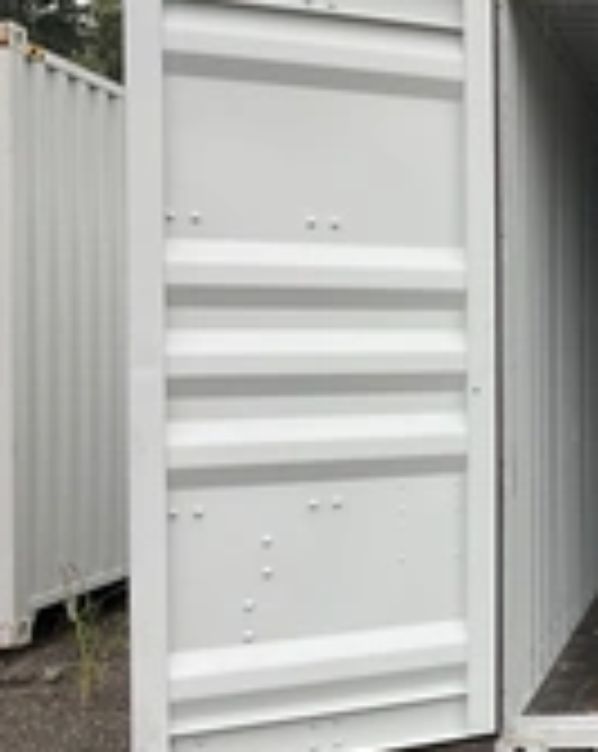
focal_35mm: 68
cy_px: 360
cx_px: 836
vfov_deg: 27.9
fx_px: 1509
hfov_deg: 20.0
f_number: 1.8
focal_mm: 3
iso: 20
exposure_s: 1/159
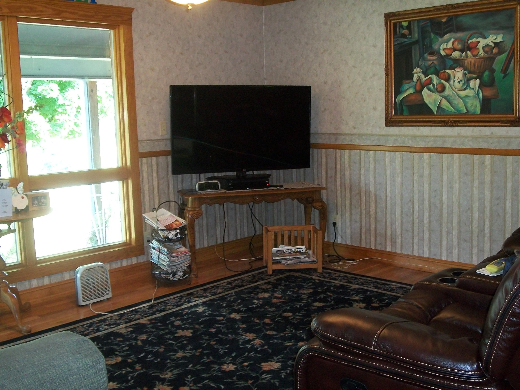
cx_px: 260
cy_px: 195
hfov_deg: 46.8
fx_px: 601
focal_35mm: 40
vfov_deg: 36.0
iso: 240
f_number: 3.2
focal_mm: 7.1
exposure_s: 1/40
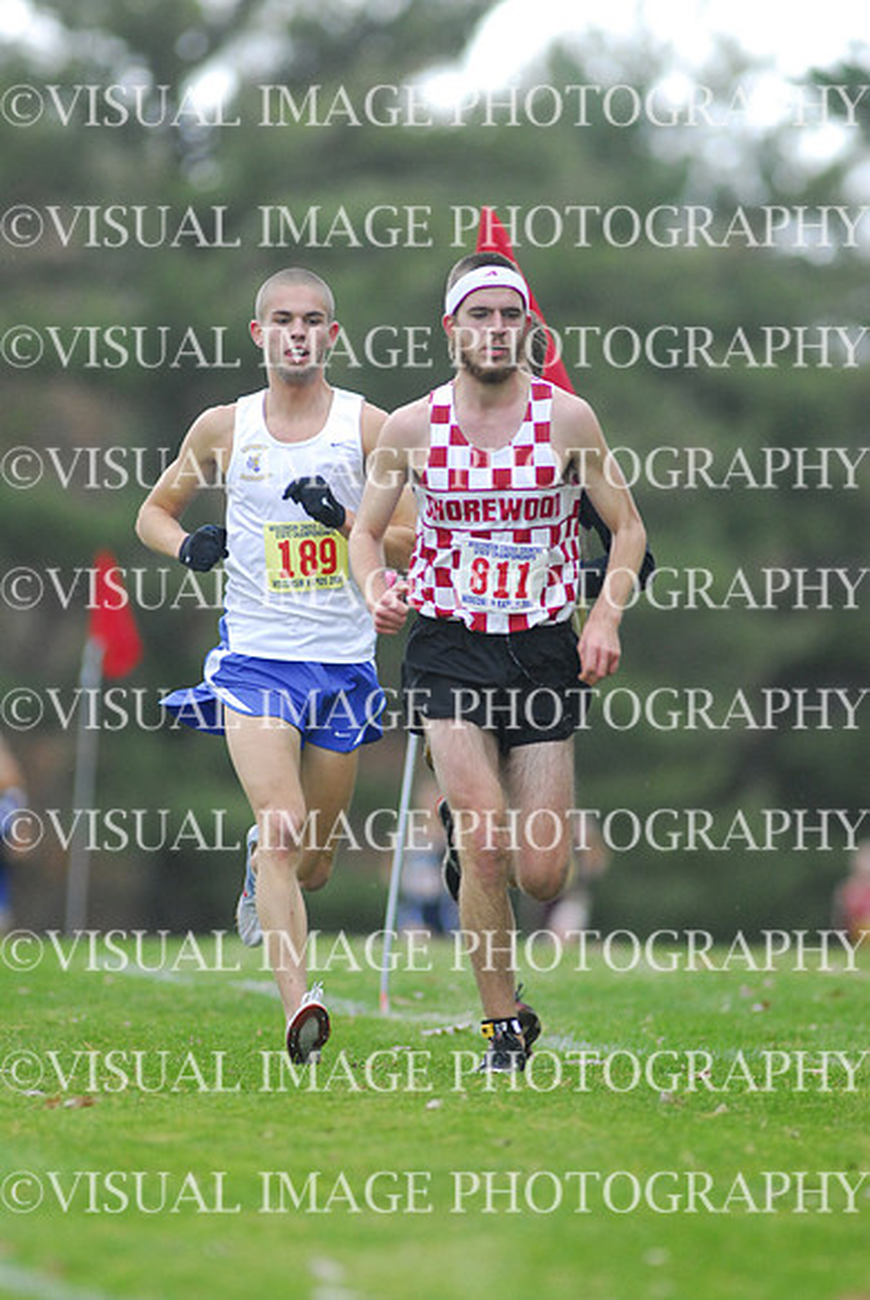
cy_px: 650
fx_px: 16272
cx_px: 435
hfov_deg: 3.1
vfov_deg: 4.6
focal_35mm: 450
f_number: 4
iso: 800
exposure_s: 1/500
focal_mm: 300
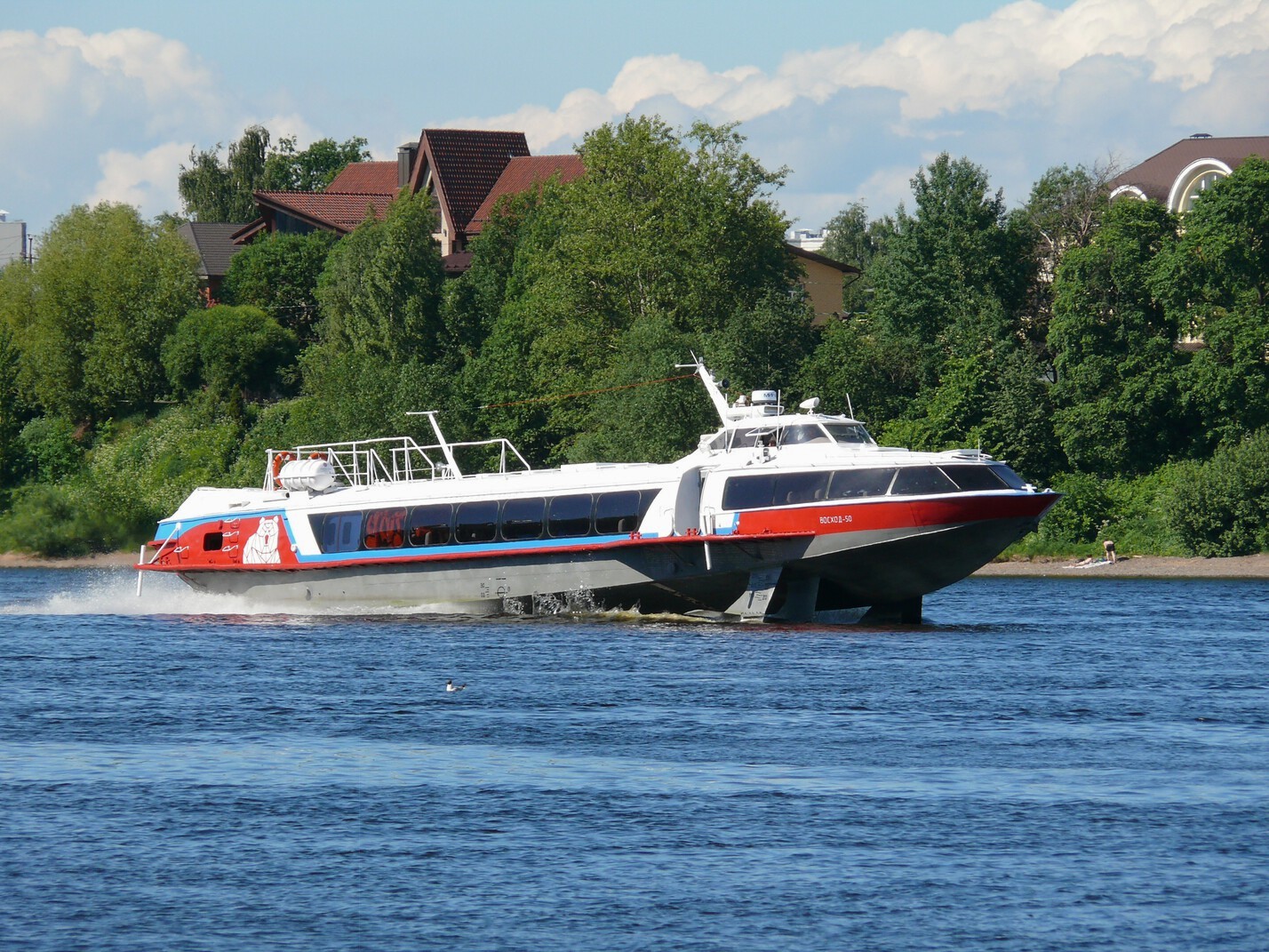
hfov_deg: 6.2
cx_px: 634
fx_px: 11694
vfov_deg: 4.7
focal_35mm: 319
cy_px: 476
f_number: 5.6
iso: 100
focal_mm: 67.4
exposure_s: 1/400
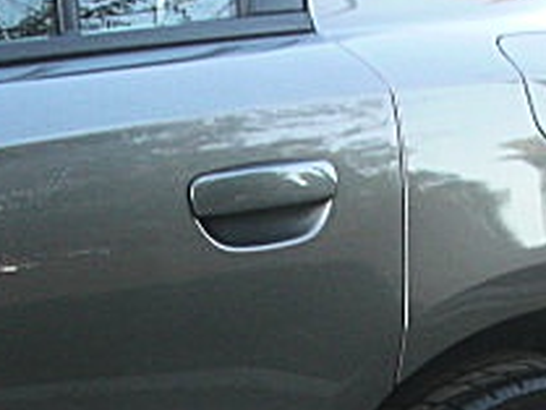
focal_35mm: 110
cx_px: 256
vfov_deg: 13.1
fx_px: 1736
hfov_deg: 17.9
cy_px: 501
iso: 100
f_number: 2.8
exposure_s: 1/80
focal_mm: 6.3
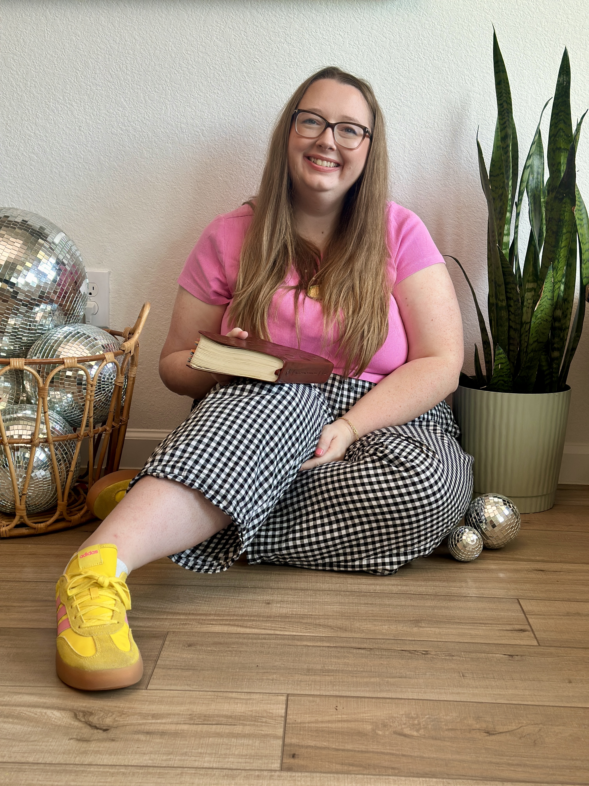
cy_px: 393
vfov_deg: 39.7
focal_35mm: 48
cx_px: 294
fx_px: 1089
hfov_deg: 30.3
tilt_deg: -10.0
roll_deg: -1.4
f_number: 1.78
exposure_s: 1/121
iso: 125
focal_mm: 6.86
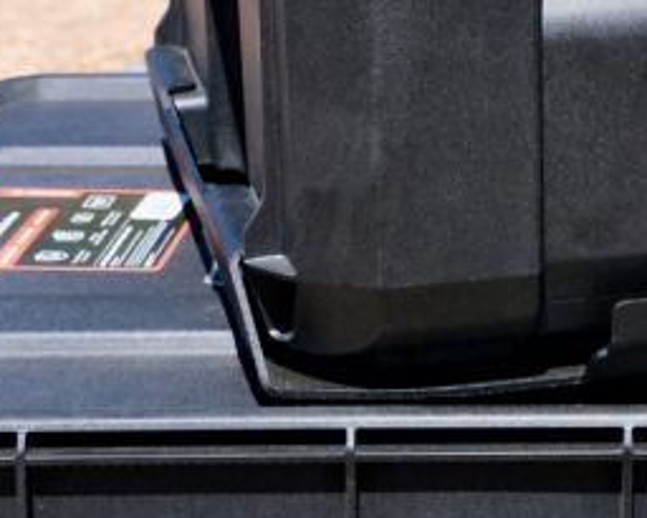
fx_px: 2375
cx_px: 811
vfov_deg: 12.2
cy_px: -67
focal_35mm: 124
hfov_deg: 14.9
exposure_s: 1/600
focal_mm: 22.3
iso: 320
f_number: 5.6
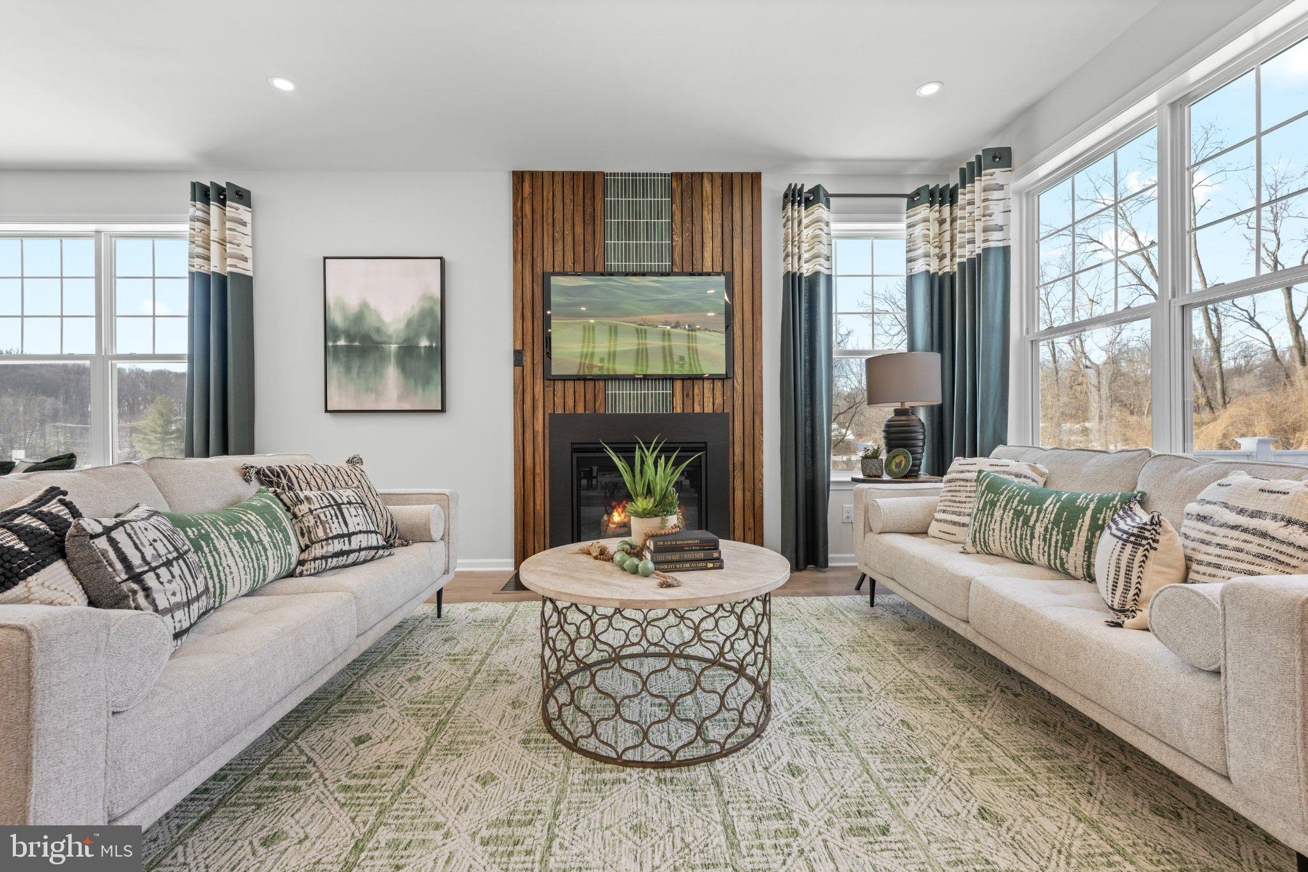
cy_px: 436
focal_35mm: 15
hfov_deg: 100.4
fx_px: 545
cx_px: 654
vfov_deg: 77.3
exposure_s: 1/25
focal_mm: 15
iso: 320
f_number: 7.1
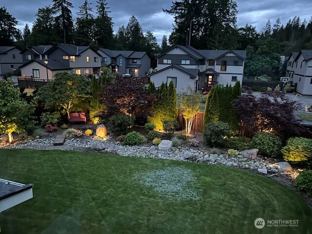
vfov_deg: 53.1
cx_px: 156
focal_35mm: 26
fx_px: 234
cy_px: 117
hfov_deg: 67.3
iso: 1000
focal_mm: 5.7
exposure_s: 1/18
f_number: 1.5
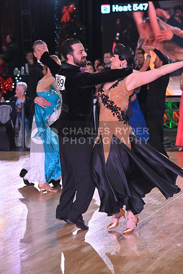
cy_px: 137
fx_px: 914
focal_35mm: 120
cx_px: 92
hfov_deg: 11.4
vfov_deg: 17.1
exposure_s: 1/320
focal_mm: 120
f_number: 5
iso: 2500
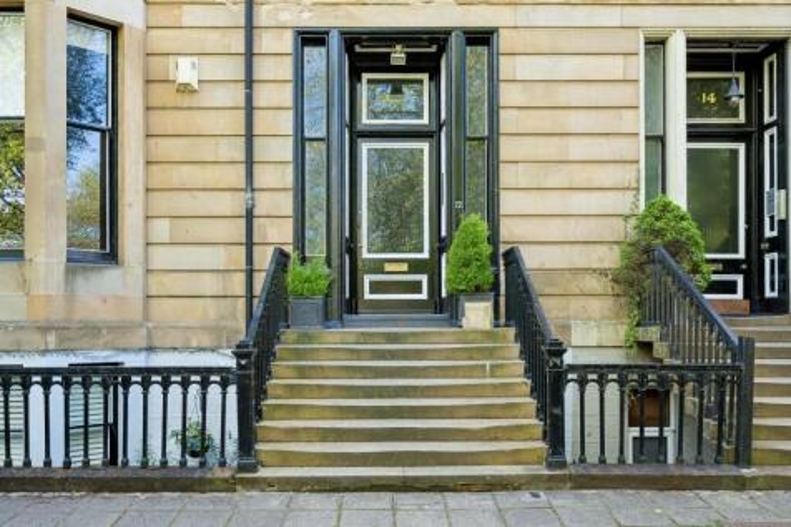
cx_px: 396
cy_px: 264
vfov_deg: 37.8
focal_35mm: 35
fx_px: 769
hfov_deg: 54.5
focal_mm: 35
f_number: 4
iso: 800
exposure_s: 1/400
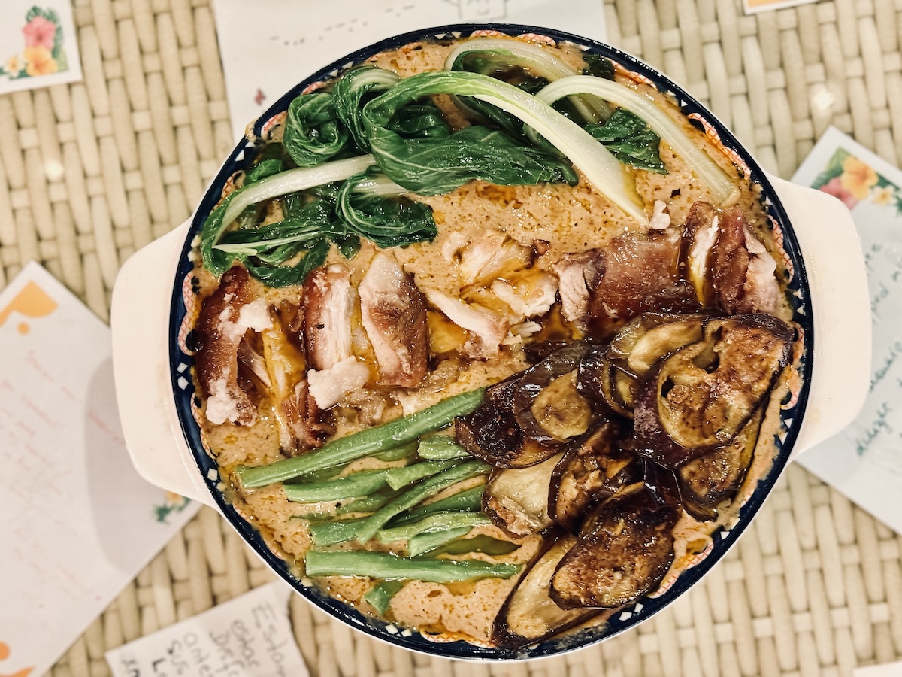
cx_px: 451
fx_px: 1251
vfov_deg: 30.3
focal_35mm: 48
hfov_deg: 39.7
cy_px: 338
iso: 640
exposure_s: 1/30
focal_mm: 6.76
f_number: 1.78
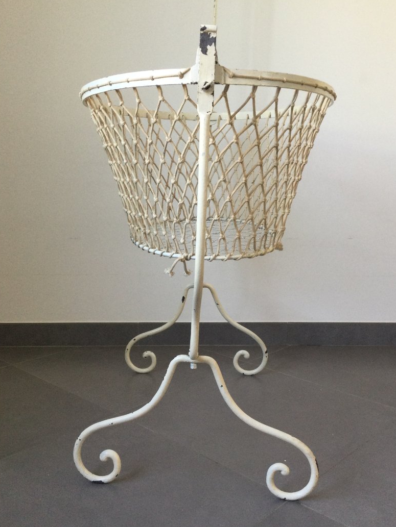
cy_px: 284
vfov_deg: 51.3
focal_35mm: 36
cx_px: 206
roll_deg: -0.5
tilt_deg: -9.8
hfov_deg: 39.7
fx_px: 549
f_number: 2.4
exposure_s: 1/33
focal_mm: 3.3
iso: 32
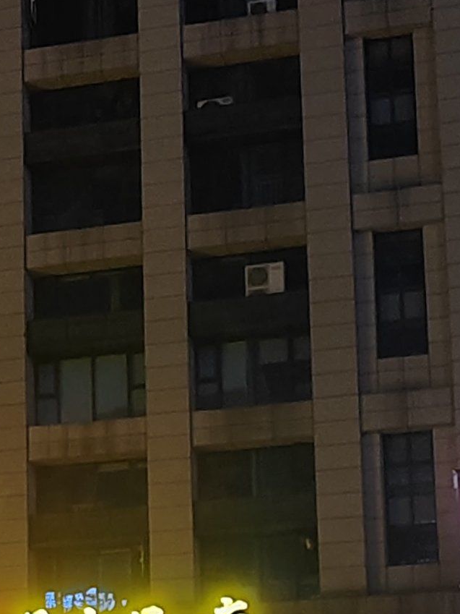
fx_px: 2108
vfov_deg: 16.3
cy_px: 579
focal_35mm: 119
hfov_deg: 12.3
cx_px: -34
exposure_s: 1/33
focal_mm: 5.52
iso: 320
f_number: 1.9
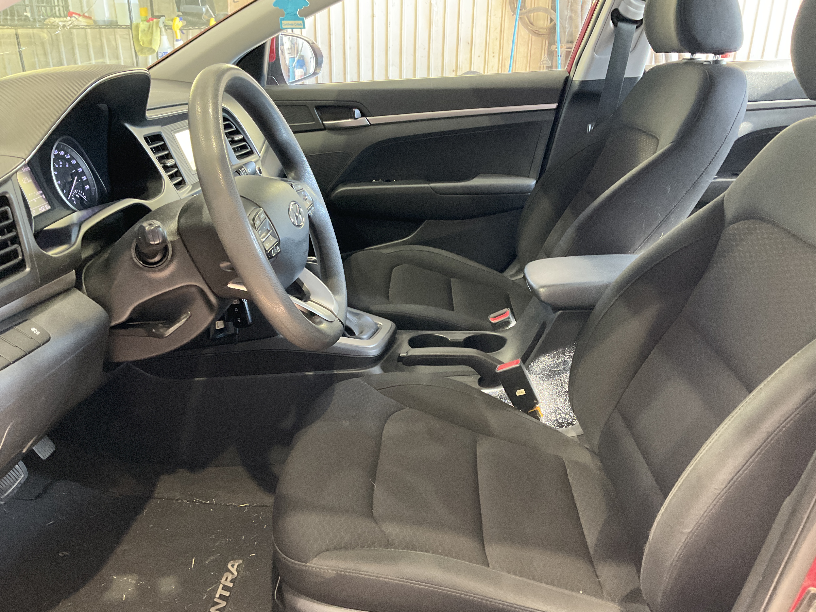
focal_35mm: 29
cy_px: 306
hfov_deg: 61.7
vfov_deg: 48.2
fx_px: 684
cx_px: 408
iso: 320
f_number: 1.8
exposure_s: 1/42
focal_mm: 3
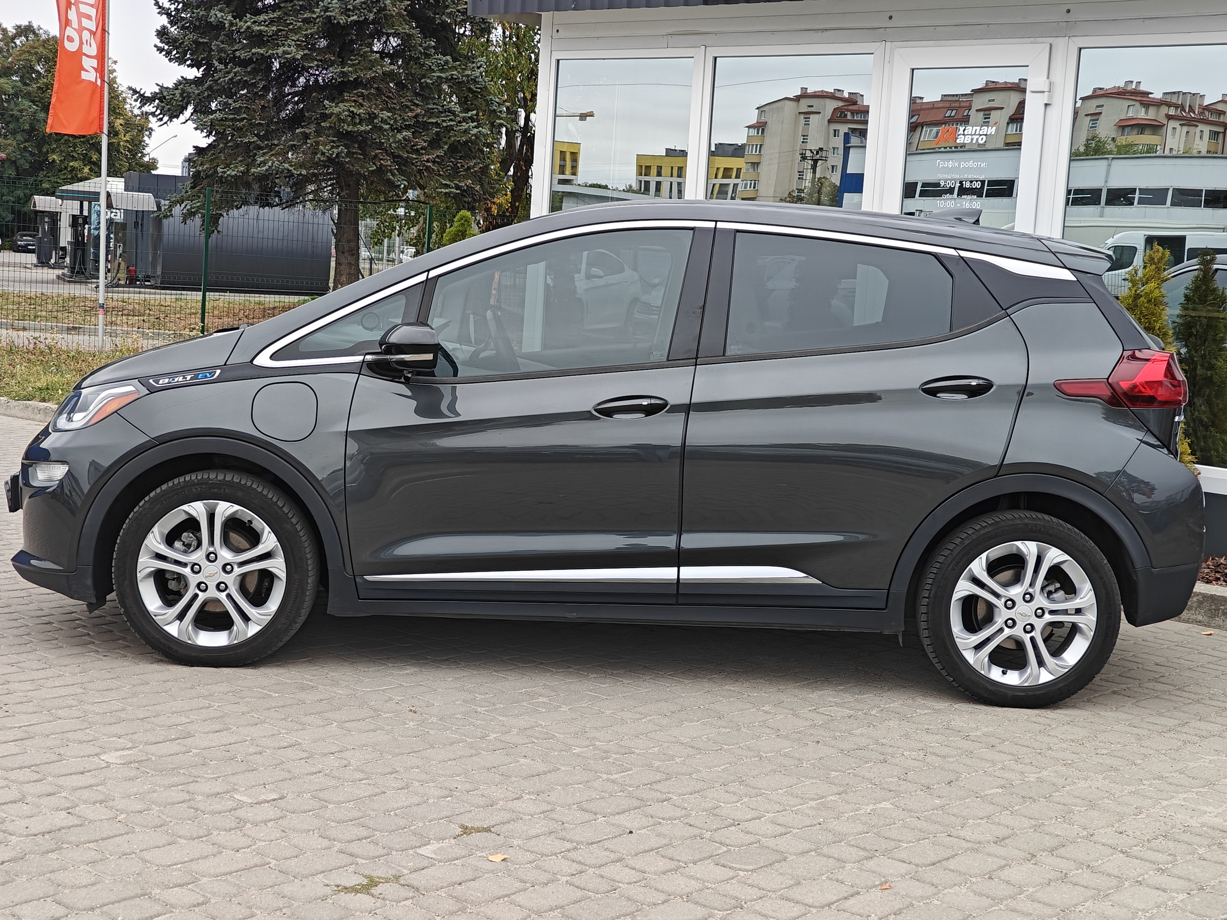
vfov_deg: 30.9
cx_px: 614
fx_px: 1666
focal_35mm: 47
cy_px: 460
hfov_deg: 40.4
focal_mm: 7.08
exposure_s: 1/240
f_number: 2
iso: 50
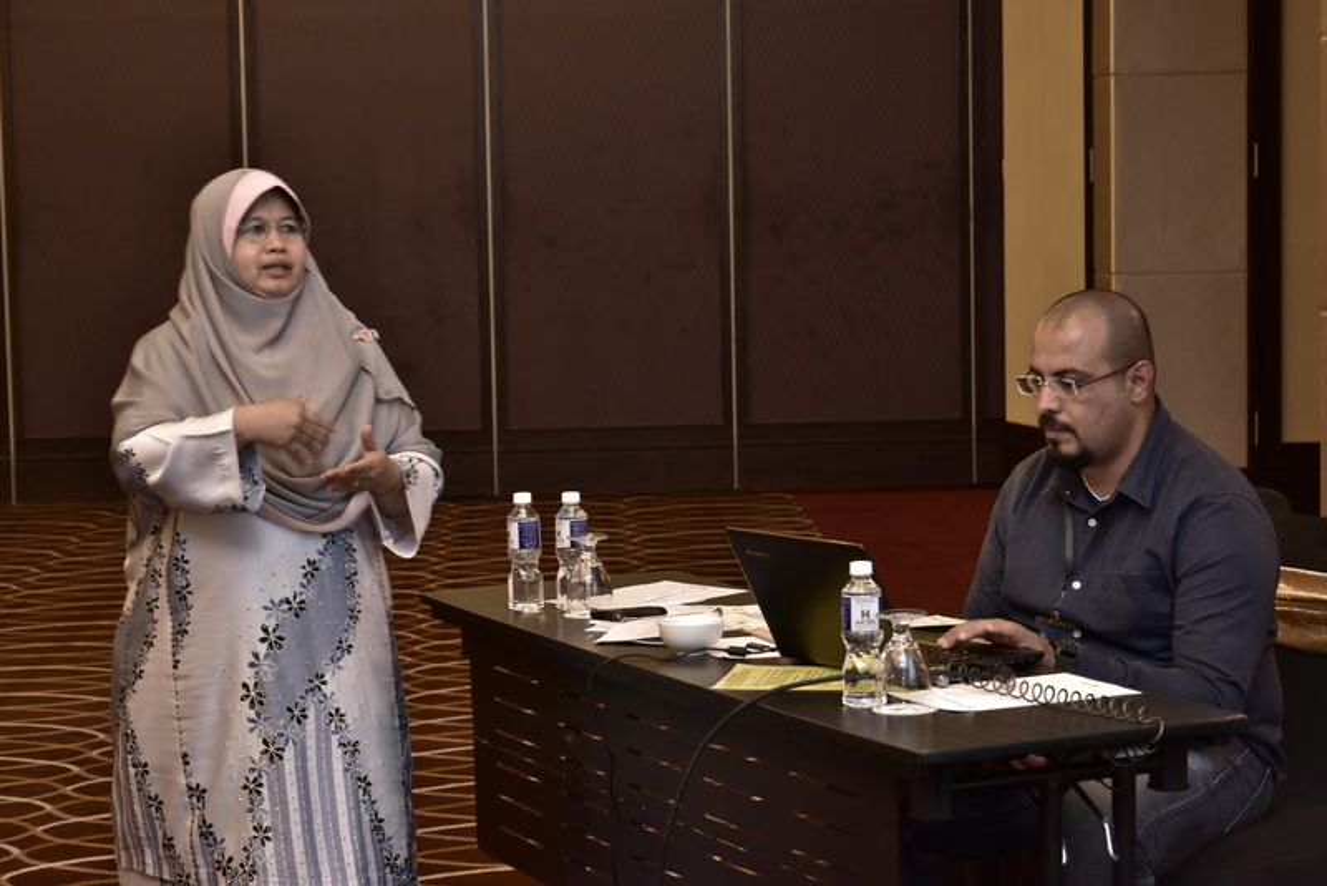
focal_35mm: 78
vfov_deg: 17.5
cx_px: 664
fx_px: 2876
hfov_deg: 26.0
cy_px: 443
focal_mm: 52
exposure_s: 1/50
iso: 1000
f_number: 6.3
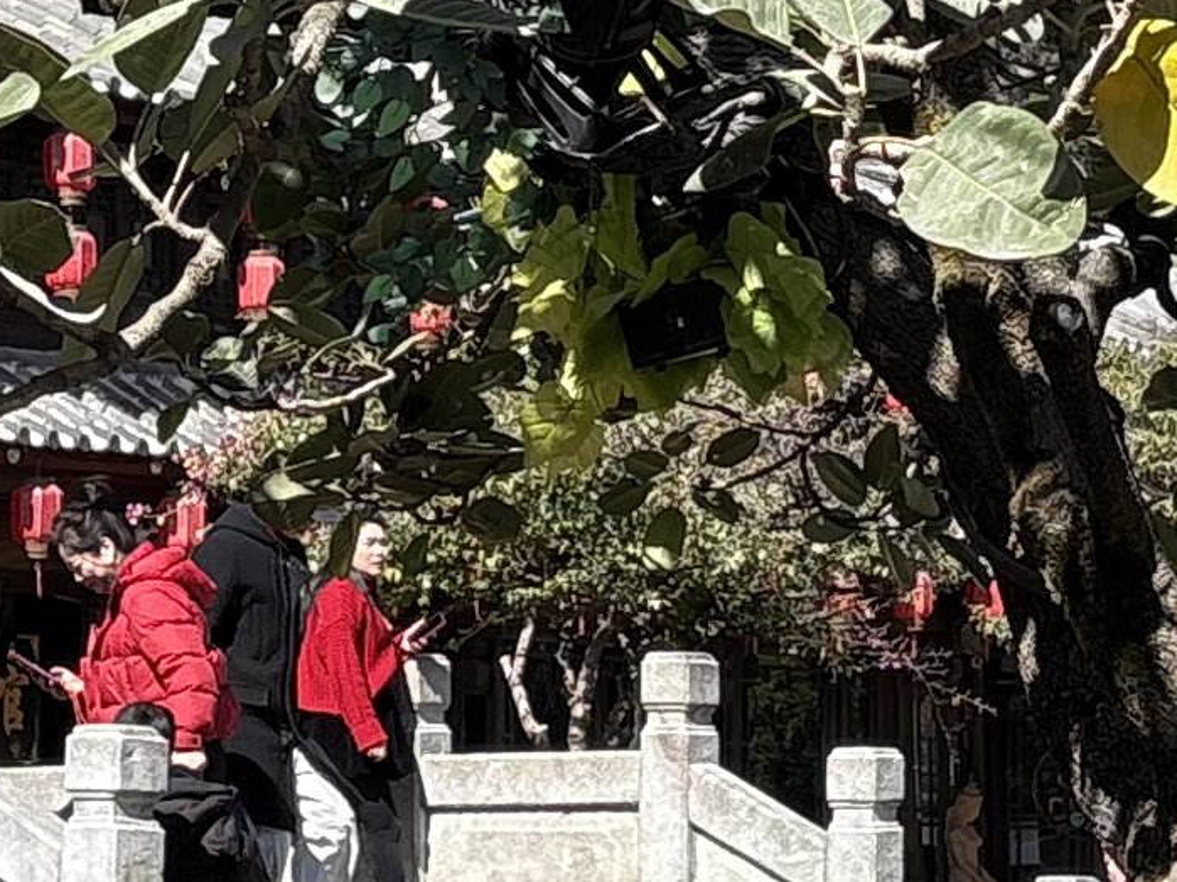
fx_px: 5064
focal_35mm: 149
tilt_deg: +4.0
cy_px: 567
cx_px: 651
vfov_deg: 9.9
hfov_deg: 13.3
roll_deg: +0.6
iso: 50
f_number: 1.6
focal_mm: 5.96
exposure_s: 1/1848
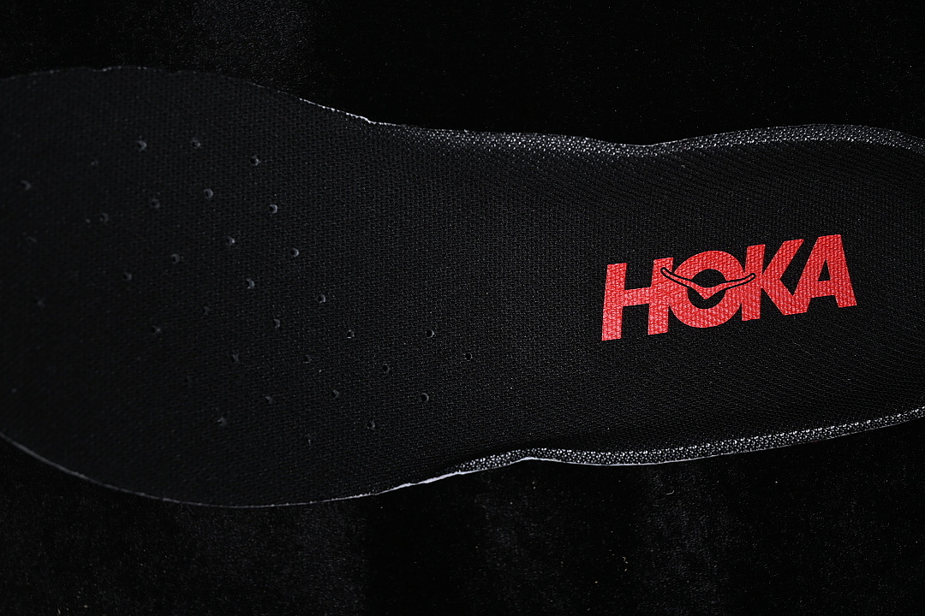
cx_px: 462
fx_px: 1927
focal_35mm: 75
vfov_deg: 18.2
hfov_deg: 27.0
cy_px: 308
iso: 160
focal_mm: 50
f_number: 6.3
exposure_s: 1/60
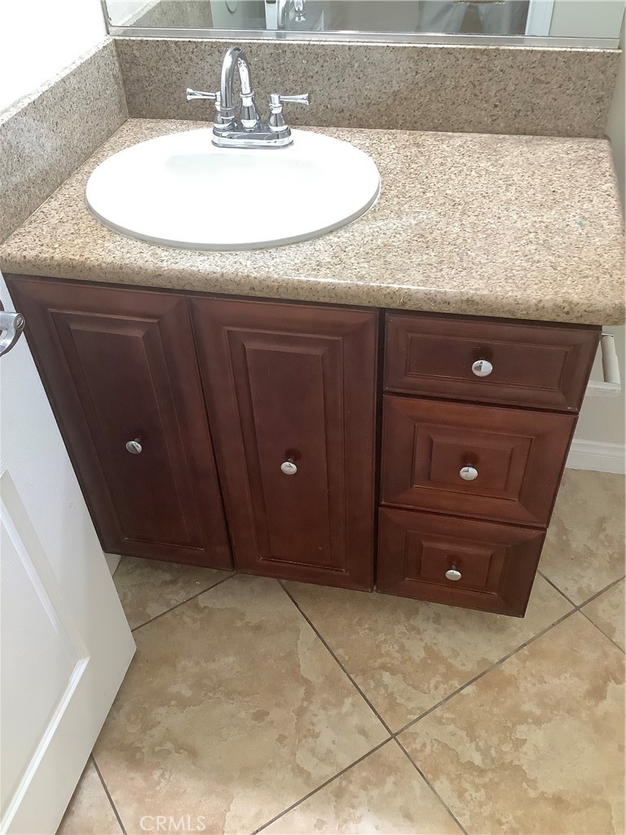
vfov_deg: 58.4
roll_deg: +4.7
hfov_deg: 45.4
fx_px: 747
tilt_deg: -42.6
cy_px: 418
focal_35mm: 31
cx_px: 313
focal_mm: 3.3
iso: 250
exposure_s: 1/60
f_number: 2.4
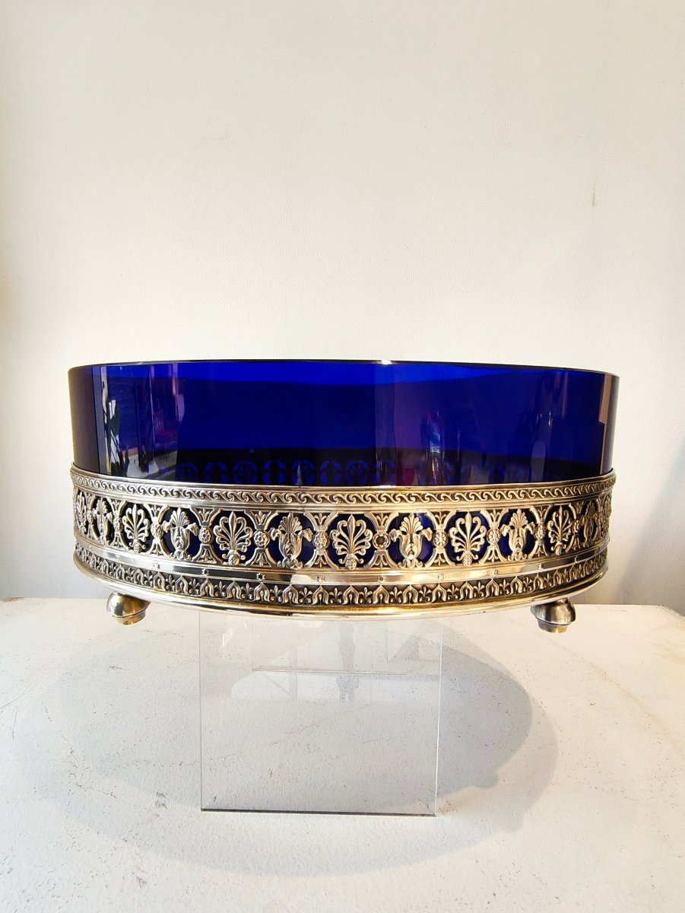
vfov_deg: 91.0
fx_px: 448
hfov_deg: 74.8
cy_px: 456
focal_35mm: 17
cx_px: 342
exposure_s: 1/120
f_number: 2.2
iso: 280
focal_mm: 1.64
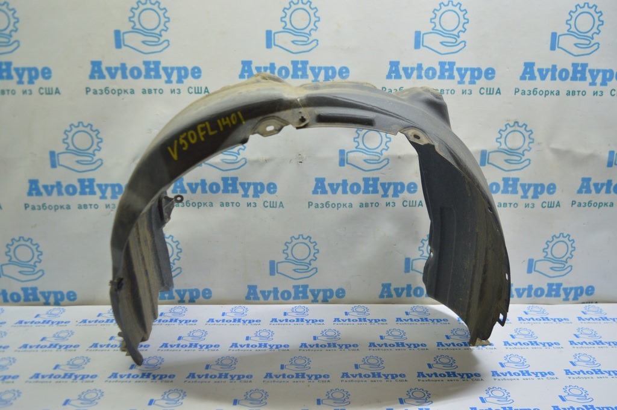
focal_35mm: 33
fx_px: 565
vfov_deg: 39.9
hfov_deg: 57.3
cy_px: 205
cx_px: 308
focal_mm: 22
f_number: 3.8
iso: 400
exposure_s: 1/50
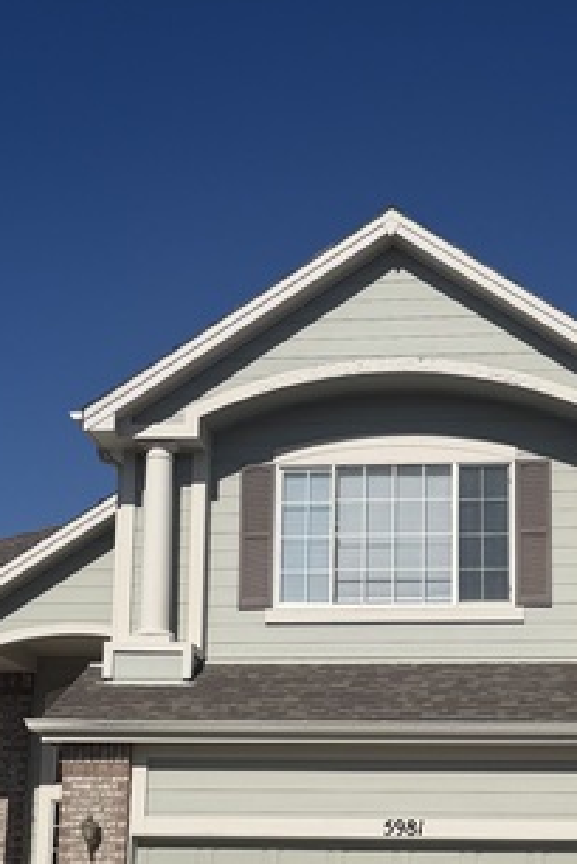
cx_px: 363
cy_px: 644
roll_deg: -0.4
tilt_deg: +9.9
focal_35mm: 65
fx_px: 1561
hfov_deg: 20.9
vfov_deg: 30.4
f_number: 1.78
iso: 80
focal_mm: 6.76
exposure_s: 1/11905
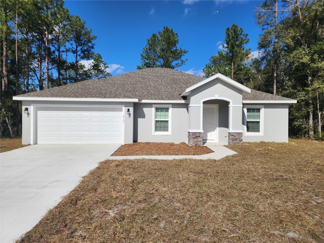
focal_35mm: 23
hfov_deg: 73.9
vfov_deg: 58.9
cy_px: 122
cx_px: 162
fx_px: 215
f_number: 1.8
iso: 12
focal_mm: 6.4
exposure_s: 1/2151
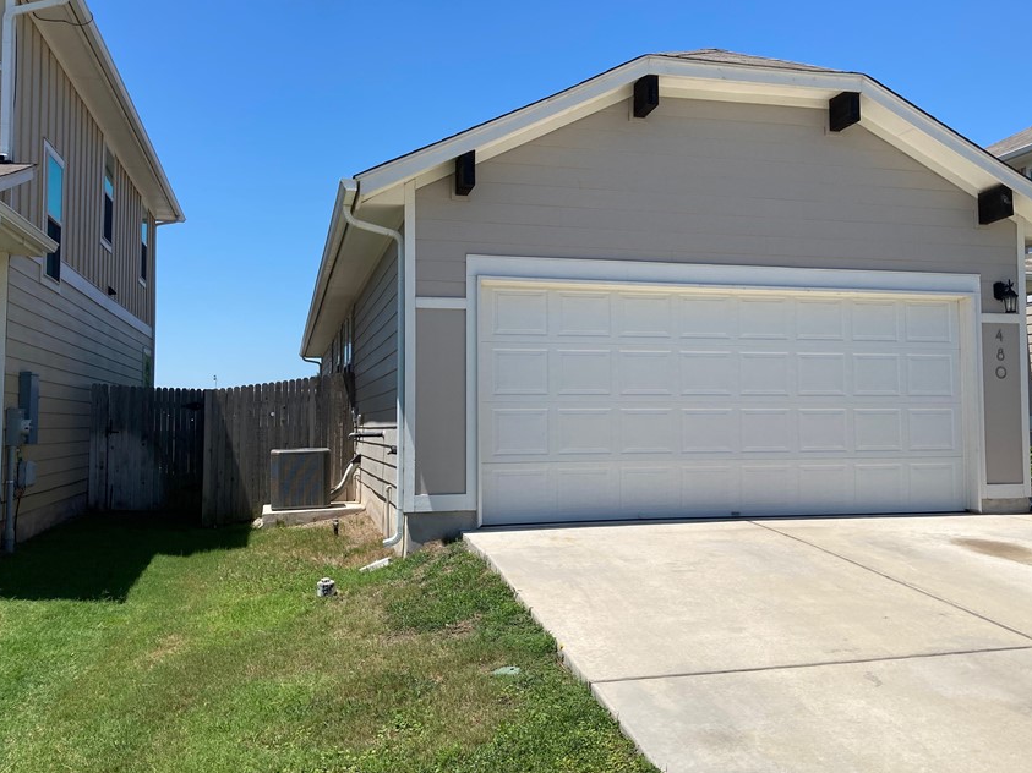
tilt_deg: +3.6
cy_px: 372
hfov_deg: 53.9
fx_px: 1013
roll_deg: -1.7
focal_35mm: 34
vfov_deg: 41.8
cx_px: 559
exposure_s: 1/2404
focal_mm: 3.99
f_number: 1.8
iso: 20
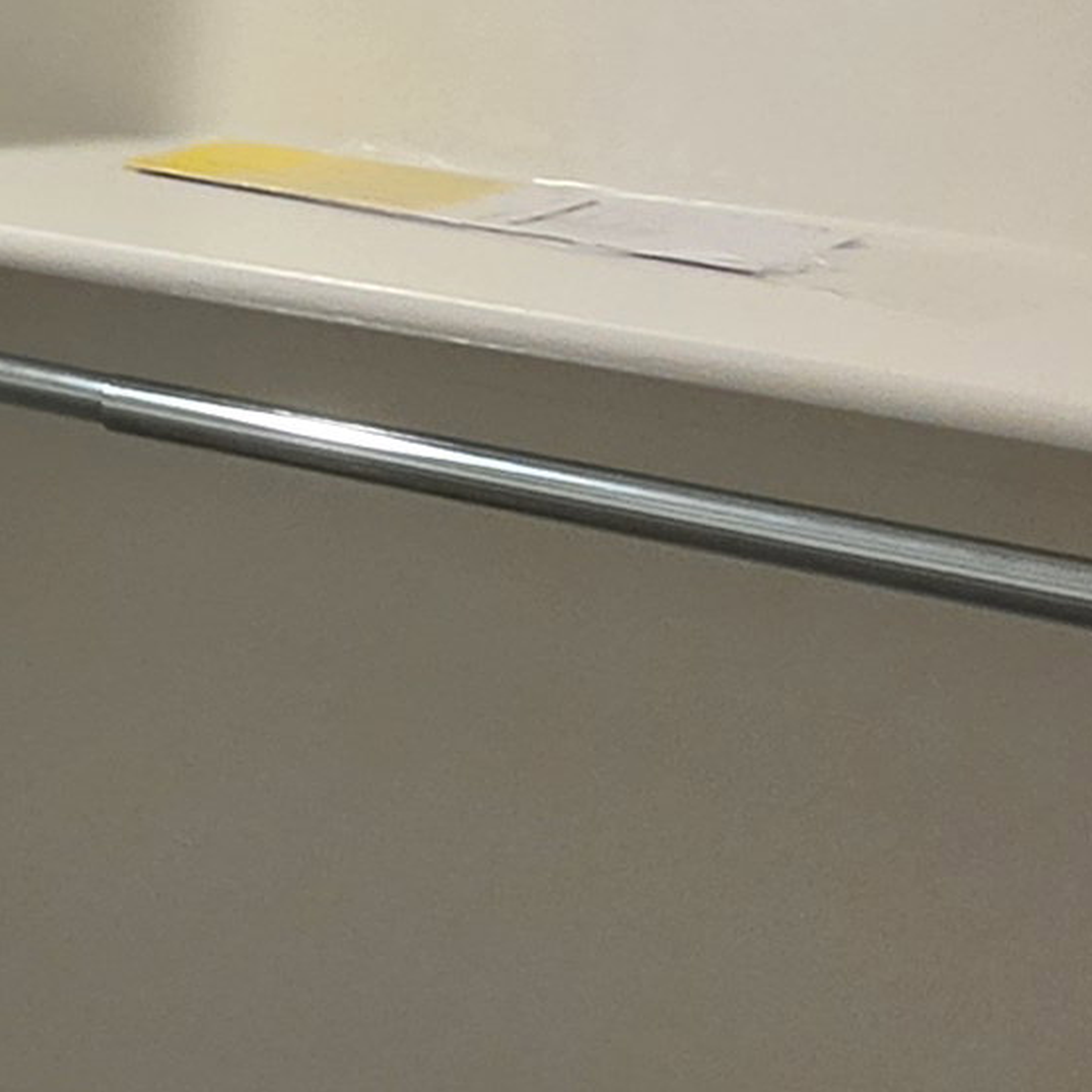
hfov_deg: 16.1
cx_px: -1108
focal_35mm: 83
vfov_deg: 19.9
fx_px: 2962
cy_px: -140
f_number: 1.9
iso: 200
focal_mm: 2.2
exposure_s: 1/120
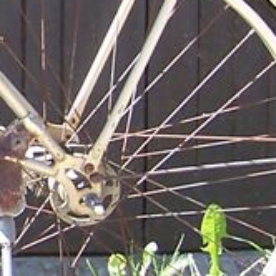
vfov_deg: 9.1
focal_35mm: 192
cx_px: -286
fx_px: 1732
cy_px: 15
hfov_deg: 8.6
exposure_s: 1/180
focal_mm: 6
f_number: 3
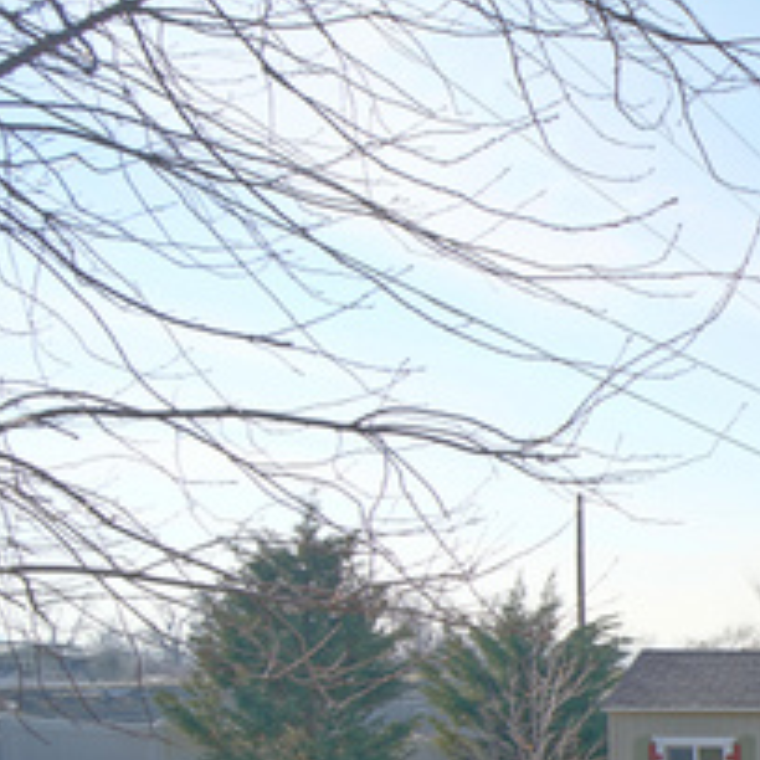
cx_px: 1036
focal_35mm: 48
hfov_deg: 28.0
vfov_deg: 33.2
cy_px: 706
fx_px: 1192
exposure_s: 1/160
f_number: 7.1
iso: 100
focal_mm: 18
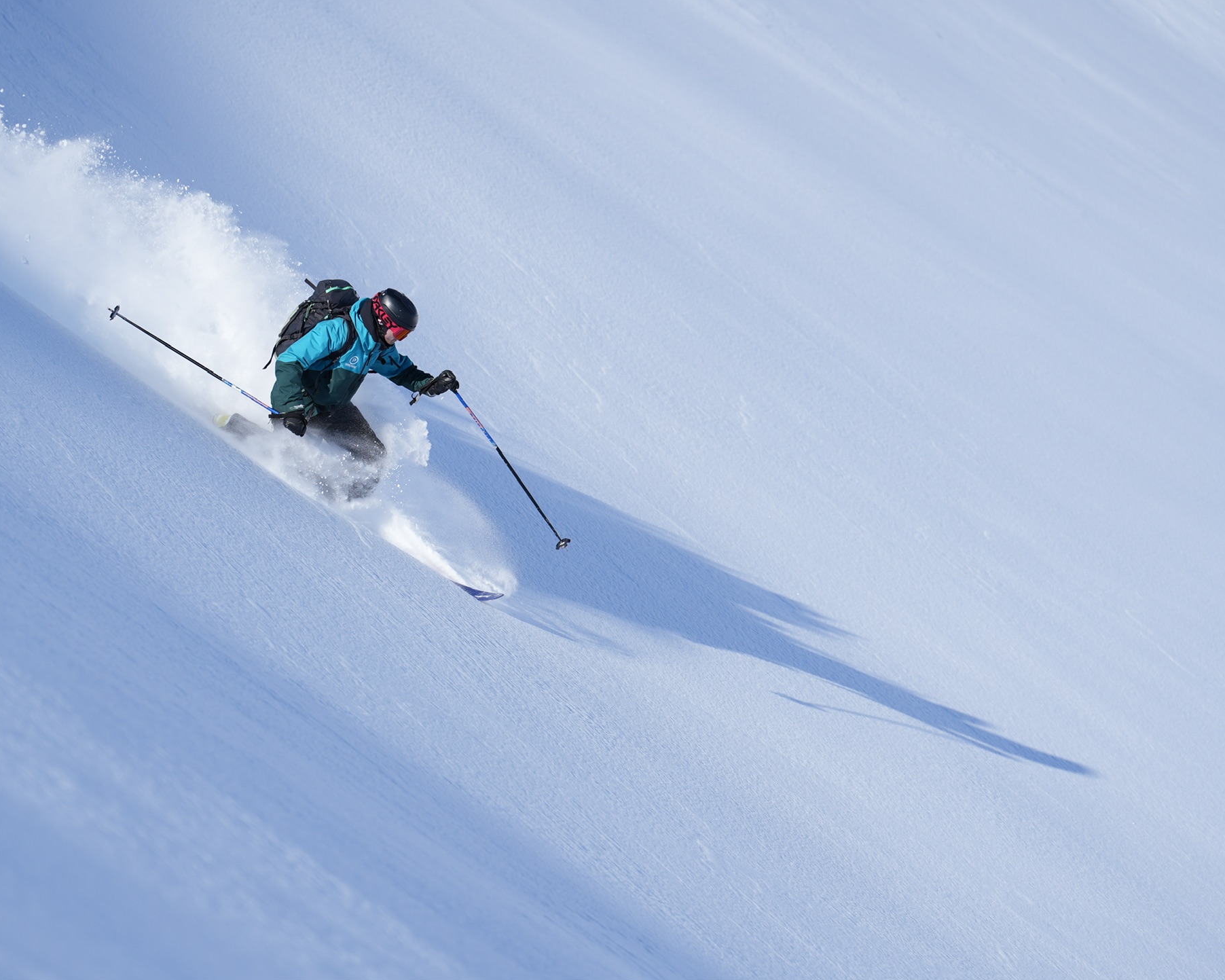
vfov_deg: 6.8
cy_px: 490
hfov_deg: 8.5
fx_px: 8193
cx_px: 506
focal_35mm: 226
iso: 100
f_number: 3.5
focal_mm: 200
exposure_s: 1/2000
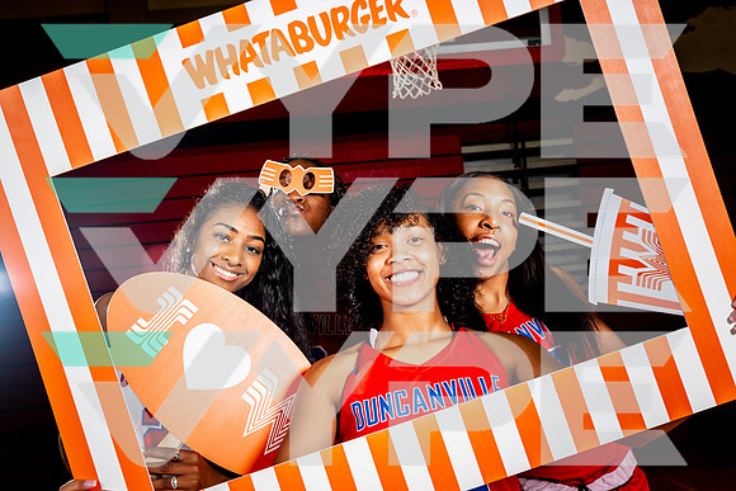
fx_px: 695
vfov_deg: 38.9
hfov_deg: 55.8
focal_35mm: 34
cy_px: 246
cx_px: 368
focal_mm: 34
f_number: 5.6
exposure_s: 1/125
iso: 100
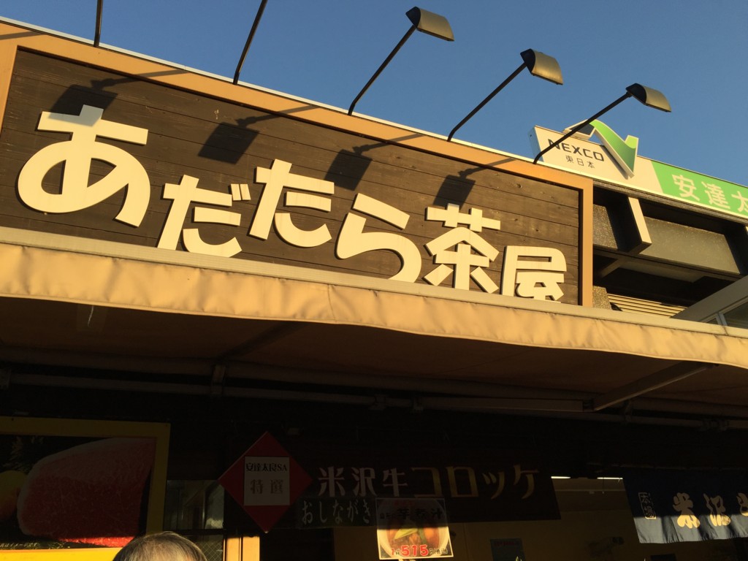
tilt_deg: +29.1
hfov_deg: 61.7
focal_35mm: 29
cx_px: 374
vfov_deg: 48.2
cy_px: 280
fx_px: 627
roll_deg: +3.6
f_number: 2.2
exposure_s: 1/775
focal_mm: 4.15
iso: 32
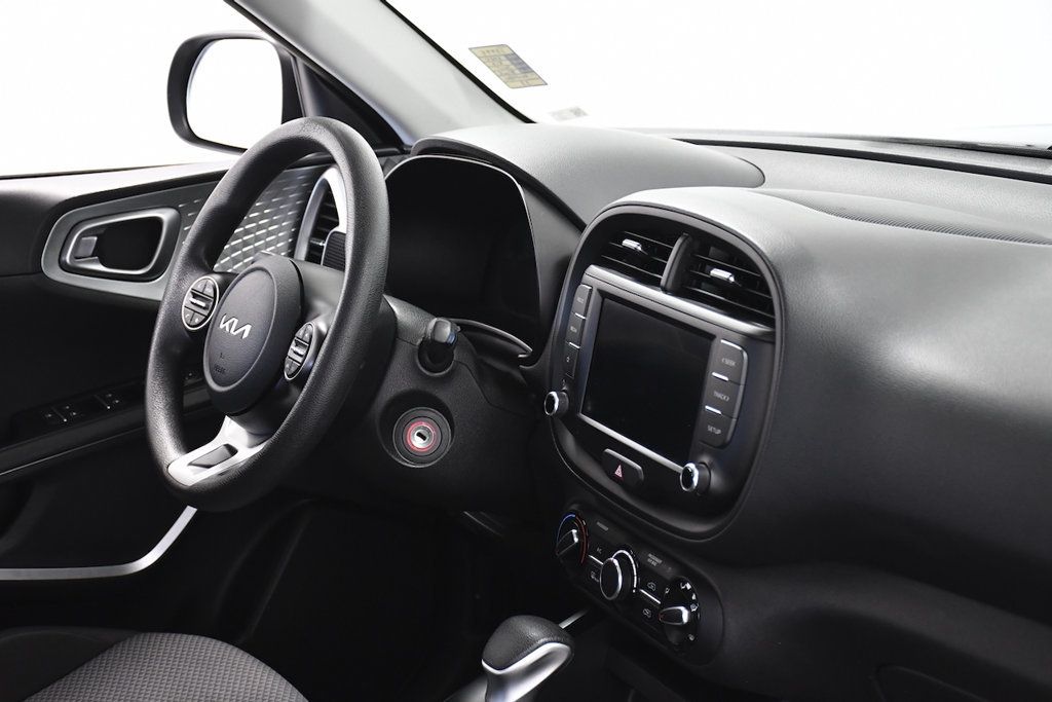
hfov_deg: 30.1
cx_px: 526
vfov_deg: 20.3
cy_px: 351
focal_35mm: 67
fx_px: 1958
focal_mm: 45
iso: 2500
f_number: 4.5
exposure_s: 1/160
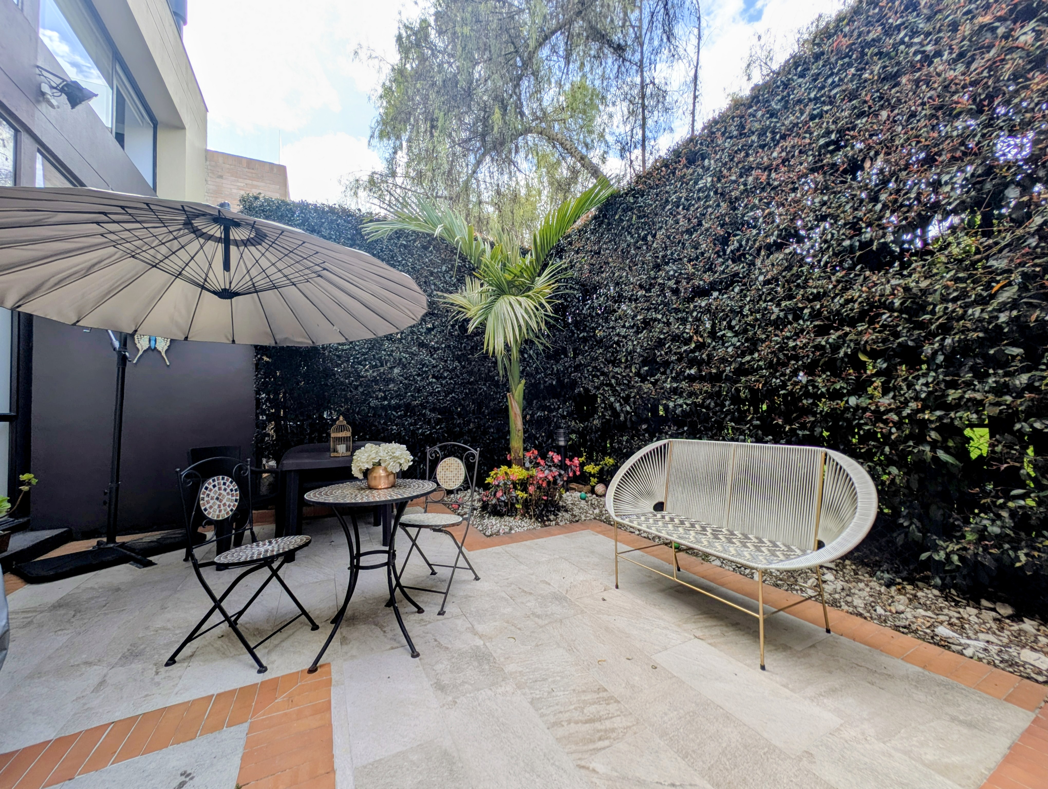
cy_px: 394
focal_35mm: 12
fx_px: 364
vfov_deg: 94.6
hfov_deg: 110.5
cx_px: 524
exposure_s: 1/856
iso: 55
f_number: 1.95
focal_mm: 2.23
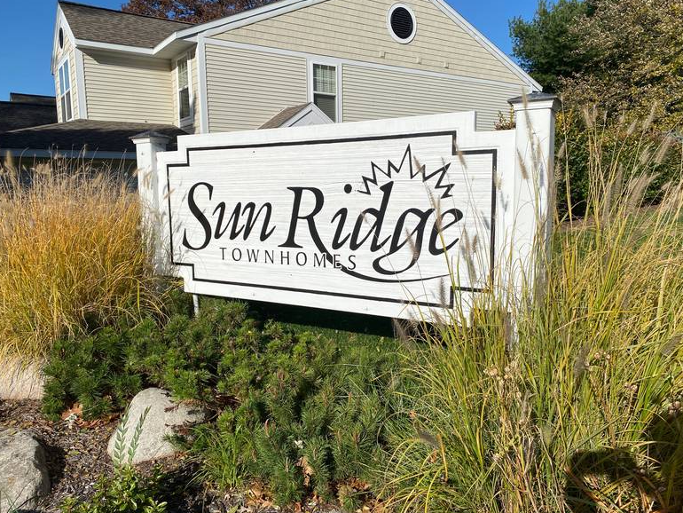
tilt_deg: -7.4
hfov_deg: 65.3
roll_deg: +1.0
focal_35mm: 27
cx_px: 334
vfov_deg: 51.4
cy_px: 261
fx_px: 533
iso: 32
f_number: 1.8
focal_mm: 4.25
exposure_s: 1/7194
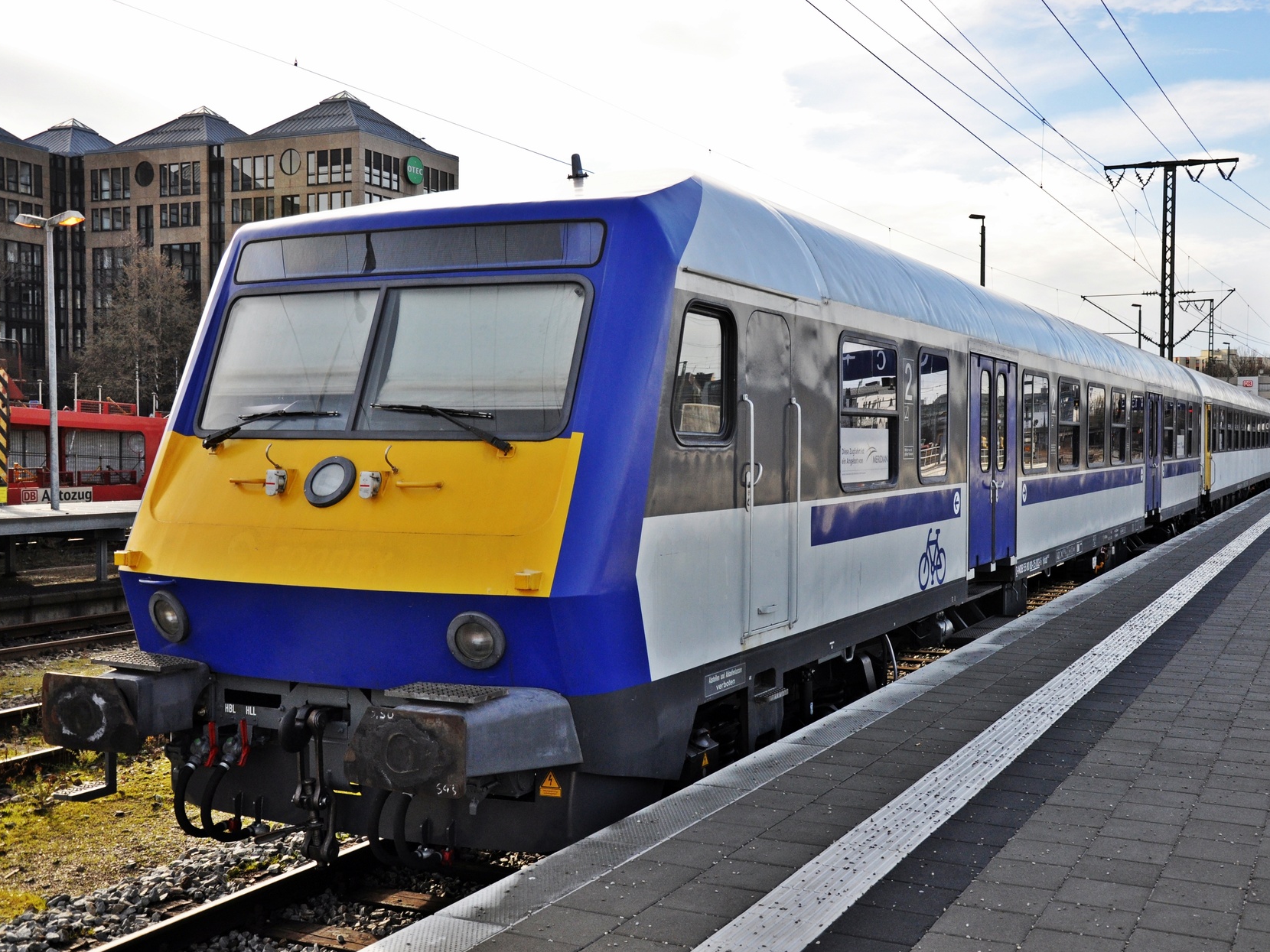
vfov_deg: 36.0
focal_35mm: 40
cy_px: 469
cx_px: 711
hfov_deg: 46.7
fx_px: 1468
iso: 400
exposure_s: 1/1500
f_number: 4.8
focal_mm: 24
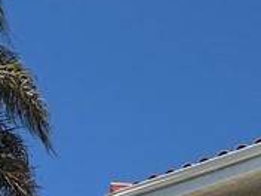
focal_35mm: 140
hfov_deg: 13.8
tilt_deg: +18.8
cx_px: 286
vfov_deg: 10.0
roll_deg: +0.0
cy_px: 362
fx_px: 1056
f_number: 1.78
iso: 50
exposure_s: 1/17544
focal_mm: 6.76
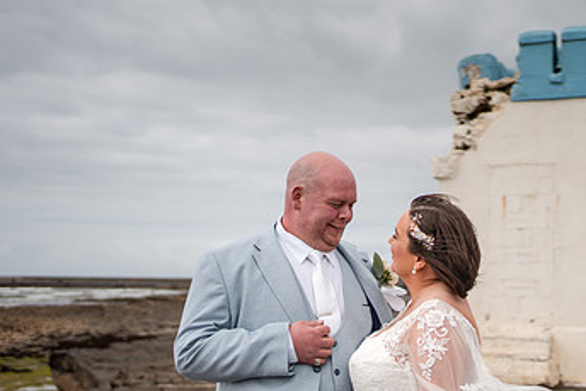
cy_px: 293
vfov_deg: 22.8
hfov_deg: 33.5
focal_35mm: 59
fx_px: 961
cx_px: 405
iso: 100
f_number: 1.8
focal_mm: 35
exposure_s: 1/8000
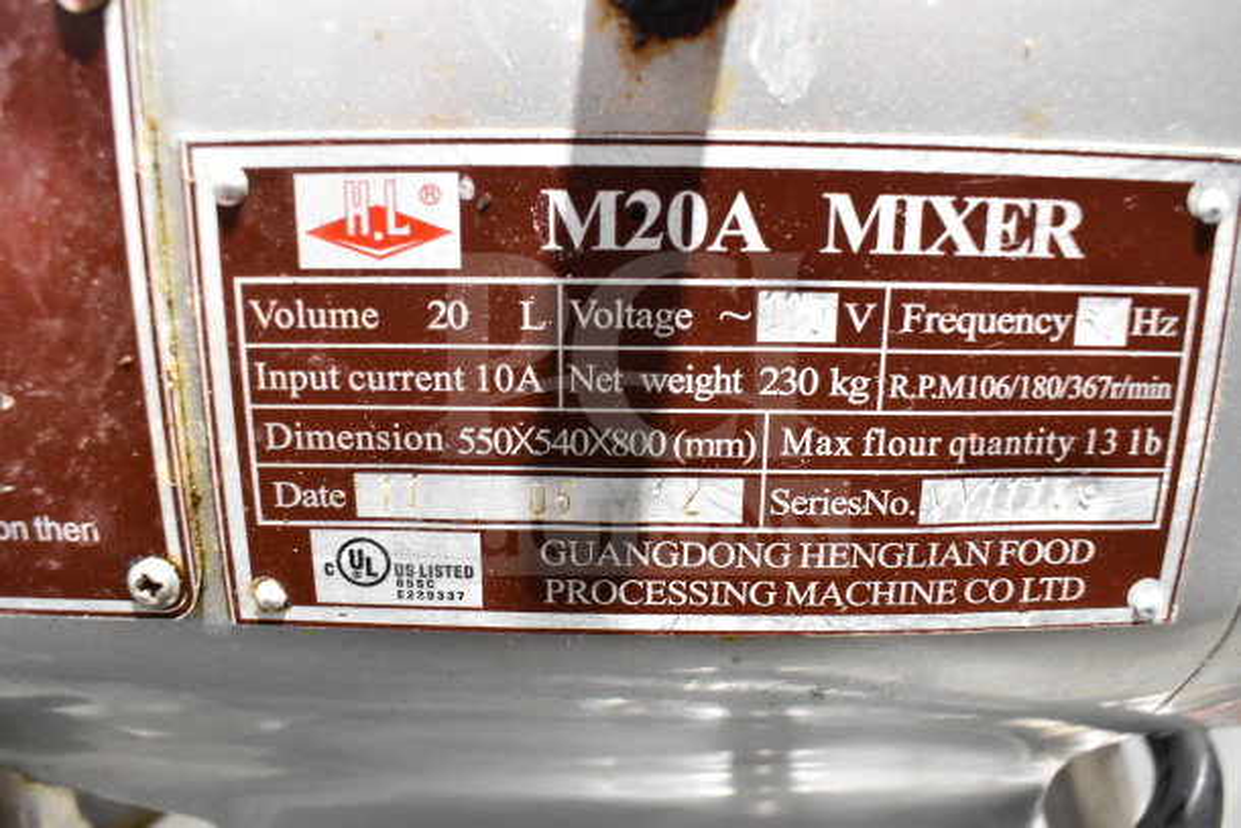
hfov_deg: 67.4
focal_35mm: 27
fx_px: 931
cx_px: 620
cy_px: 414
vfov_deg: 48.0
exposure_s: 1/100
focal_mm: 18
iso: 6400
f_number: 5
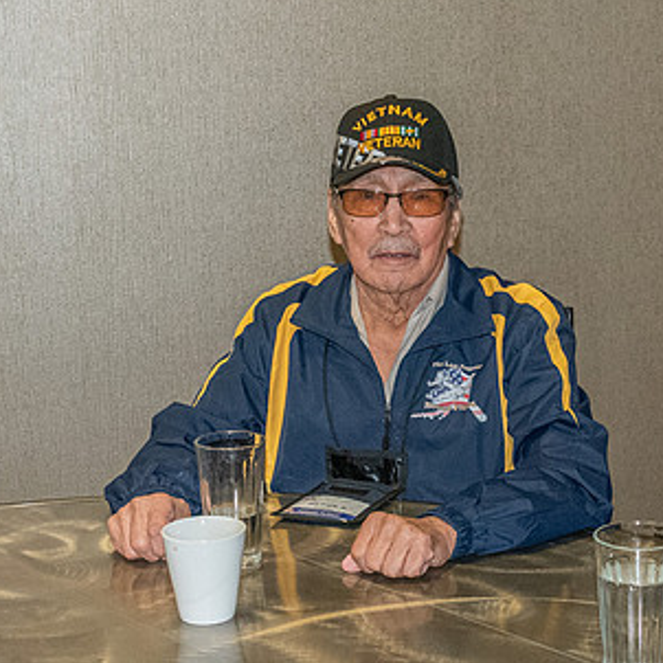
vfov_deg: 24.3
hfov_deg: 24.2
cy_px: 324
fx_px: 1539
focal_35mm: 71
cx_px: 453
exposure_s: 1/125
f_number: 6.3
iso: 6400
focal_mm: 31
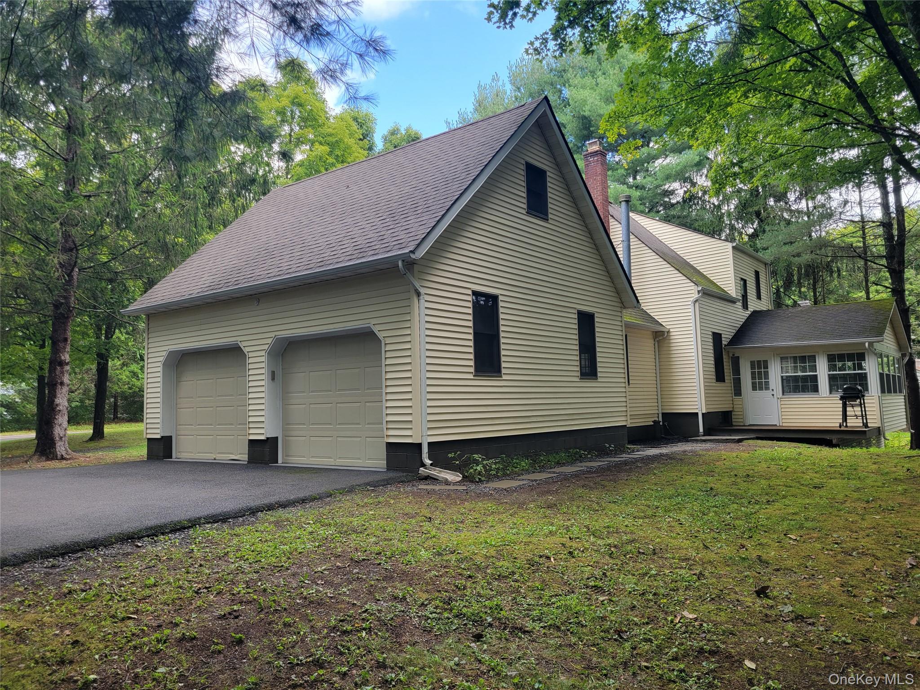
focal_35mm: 26
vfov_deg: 53.1
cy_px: 345
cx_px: 460
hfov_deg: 67.3
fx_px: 691
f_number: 1.8
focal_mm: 5.4
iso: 40
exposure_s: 1/212
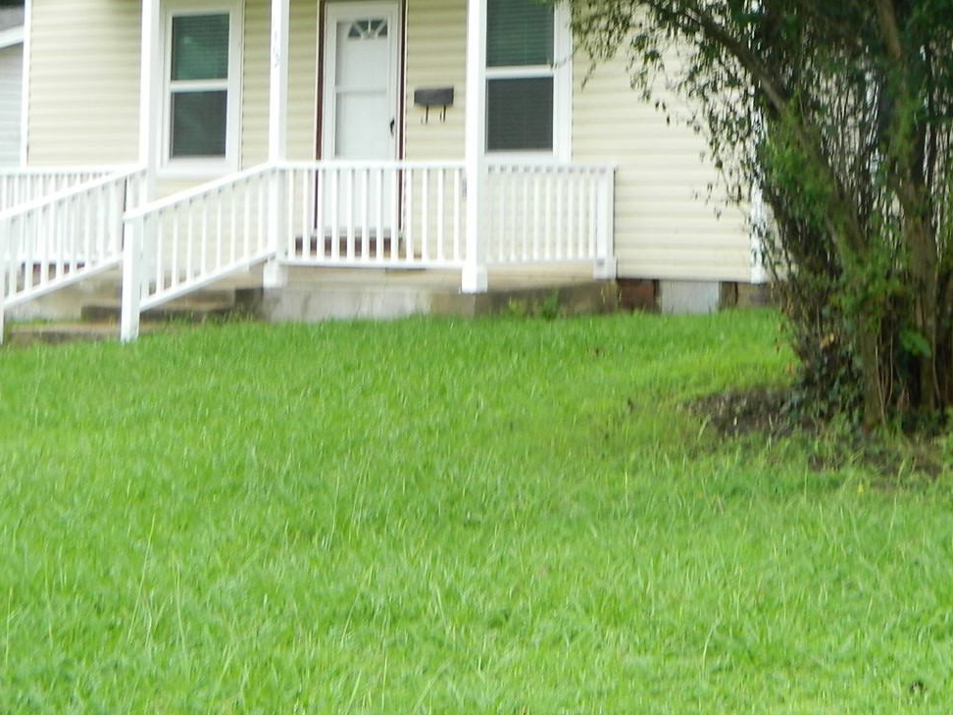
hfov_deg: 23.7
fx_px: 2230
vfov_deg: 17.8
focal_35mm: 81
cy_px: 30
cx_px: 786
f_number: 3.5
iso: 80
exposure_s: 1/50
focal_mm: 7.3
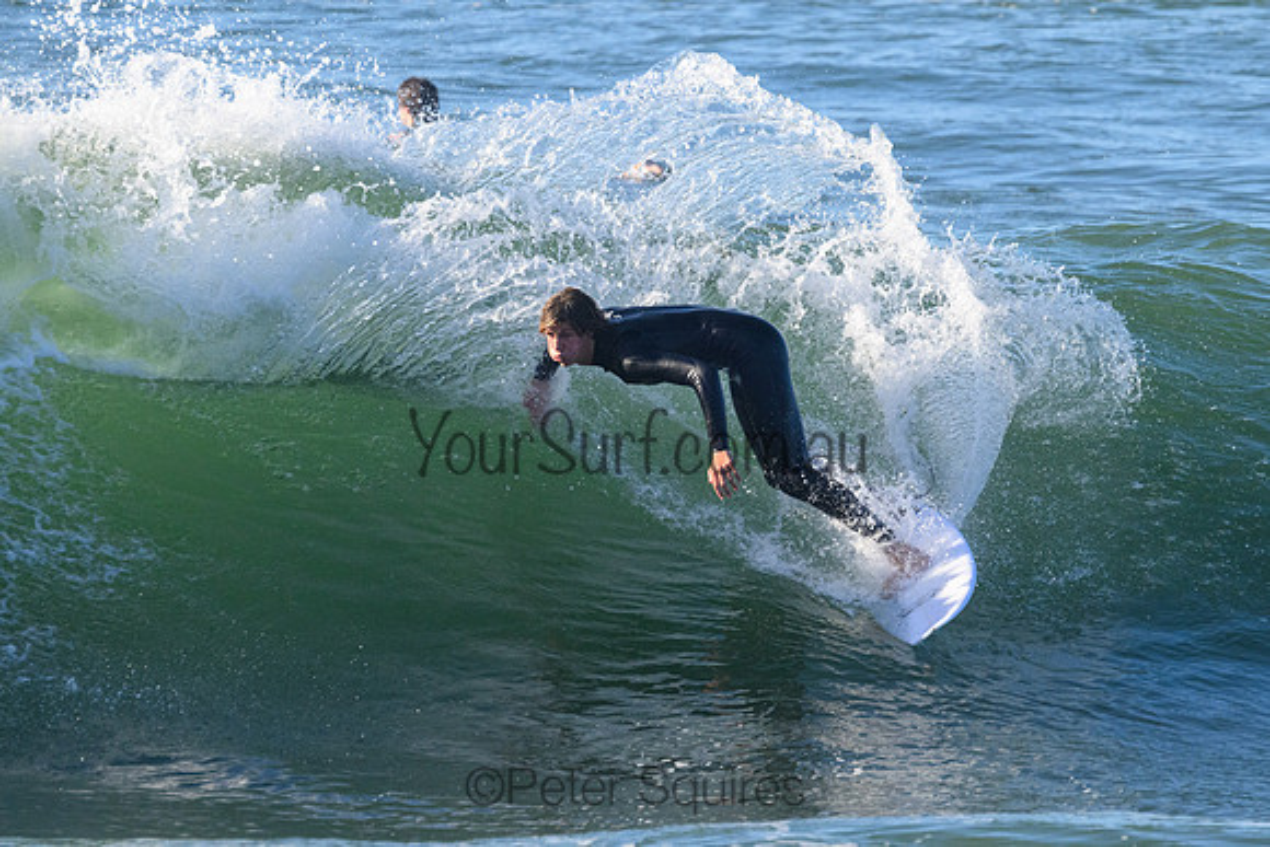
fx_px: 22424
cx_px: 721
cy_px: 366
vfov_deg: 2.2
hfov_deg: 3.2
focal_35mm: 636
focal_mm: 560
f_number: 11
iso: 2800
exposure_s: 1/2000
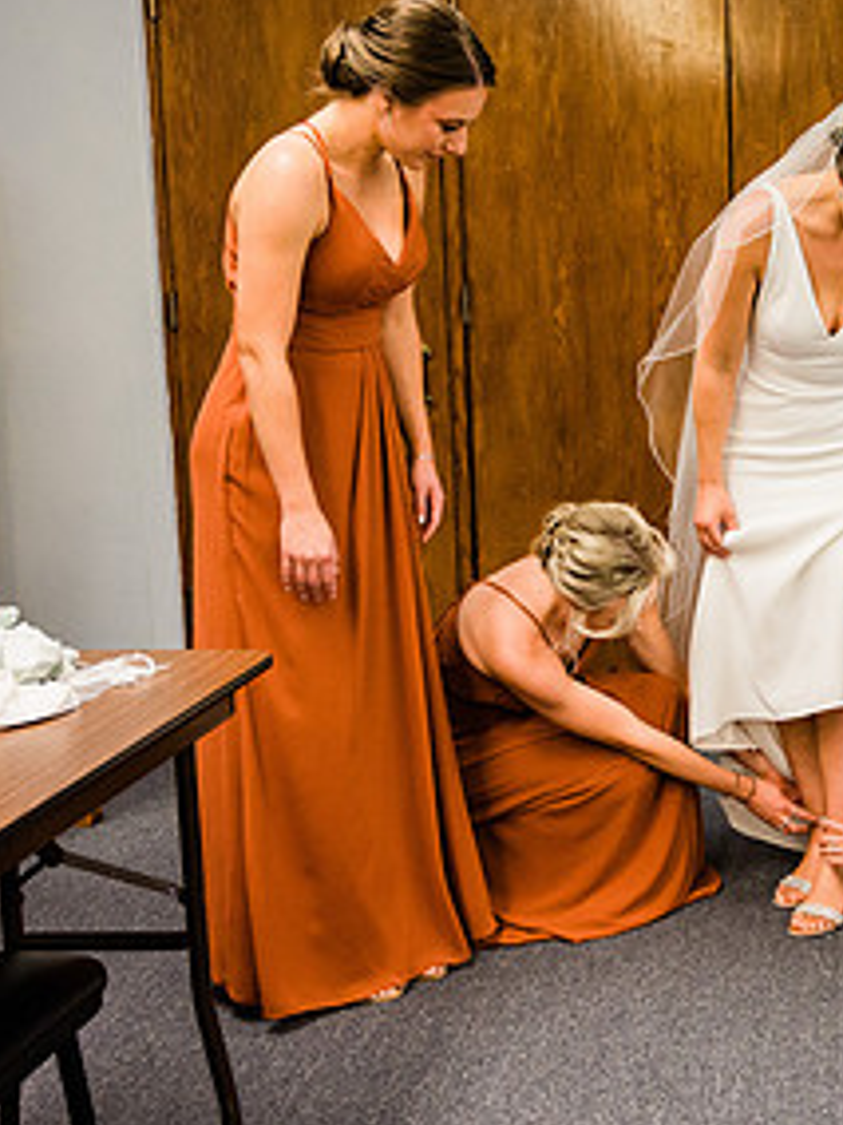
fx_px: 1786
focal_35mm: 55
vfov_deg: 34.9
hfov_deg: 24.8
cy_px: 495
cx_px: 914
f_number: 4
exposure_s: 1/250
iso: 1600
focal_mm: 28
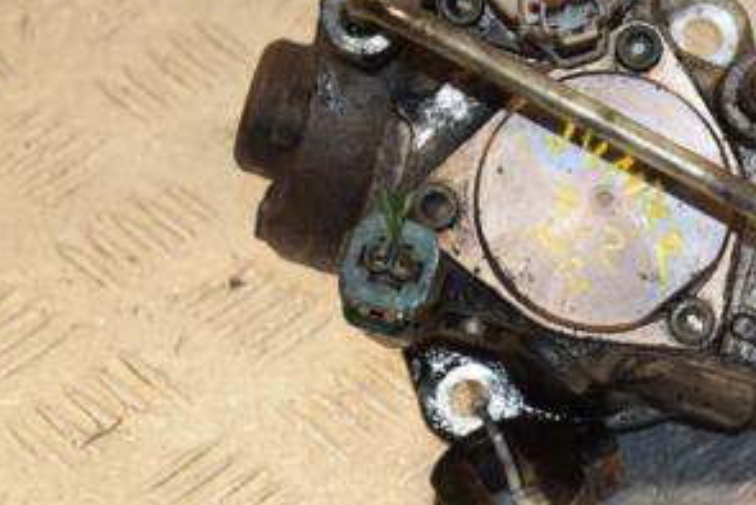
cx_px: 746
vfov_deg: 7.3
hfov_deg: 10.8
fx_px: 3971
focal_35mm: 189
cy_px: 197
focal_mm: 62
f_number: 6.3
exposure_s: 1/200
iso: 800
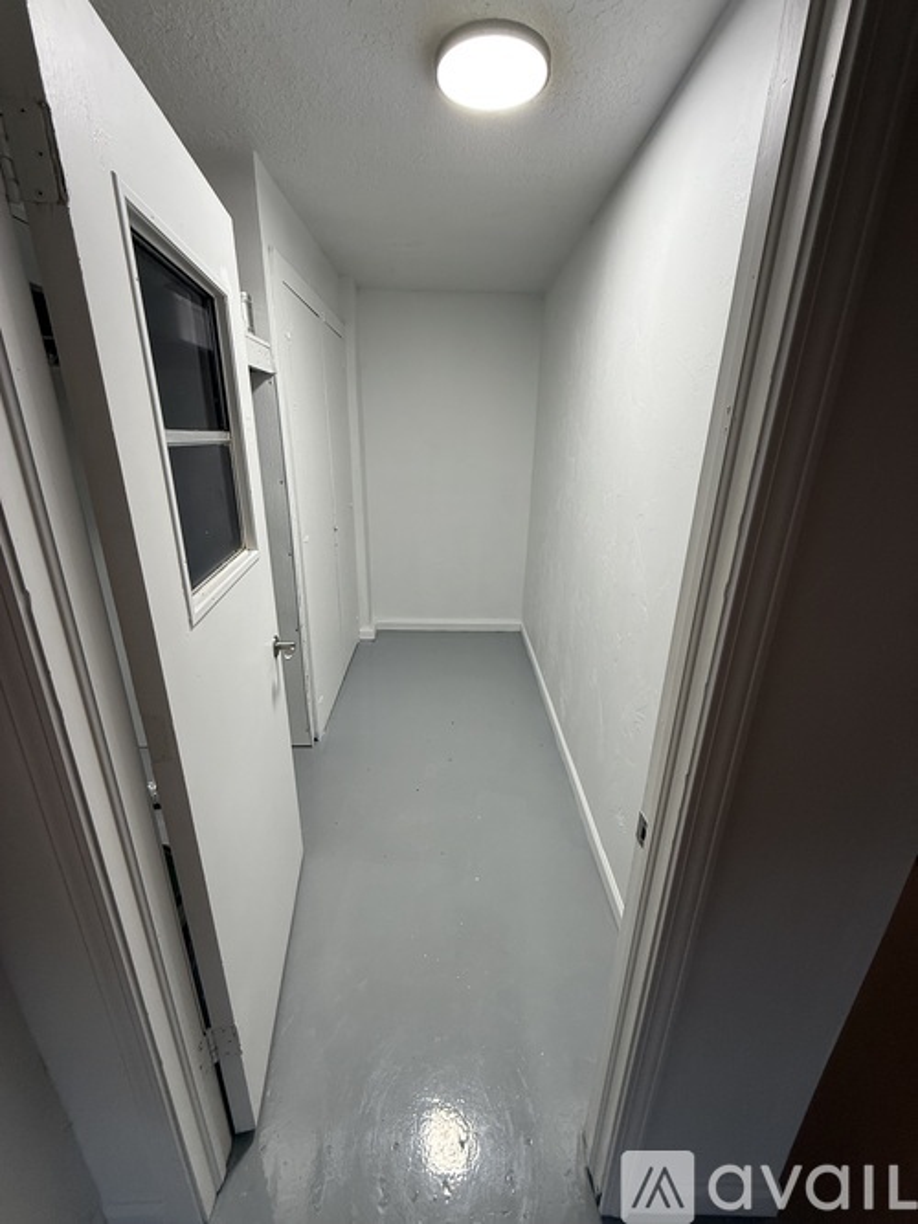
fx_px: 495
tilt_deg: -19.0
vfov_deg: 102.1
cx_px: 459
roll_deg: -1.8
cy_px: 612
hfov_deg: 85.7
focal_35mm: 14
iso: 200
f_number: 2.2
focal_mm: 2.22
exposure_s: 1/120
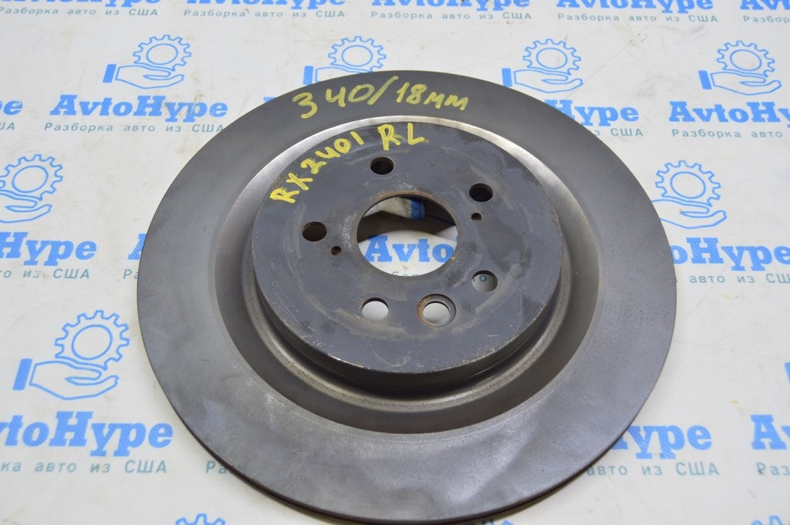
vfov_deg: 36.8
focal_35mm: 36
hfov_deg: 53.2
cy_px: 262
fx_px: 789
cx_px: 395
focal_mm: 24
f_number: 5.6
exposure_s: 1/20
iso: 400
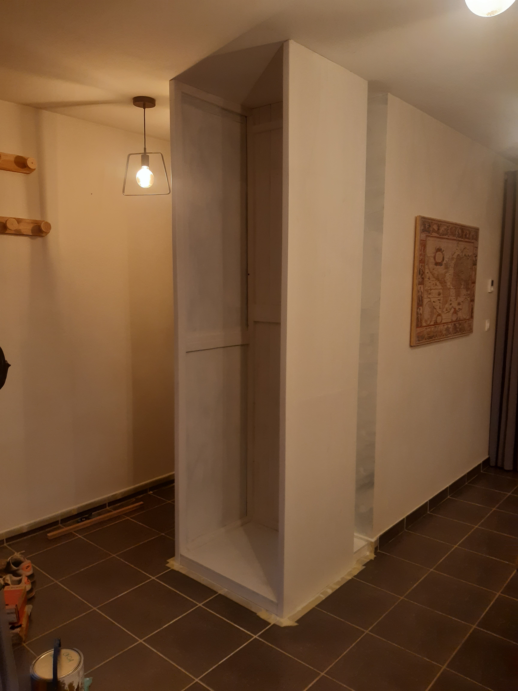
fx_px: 519
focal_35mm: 26
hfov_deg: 53.1
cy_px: 346
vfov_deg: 67.3
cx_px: 259
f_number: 1.7
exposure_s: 1/33
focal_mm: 3.92
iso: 200
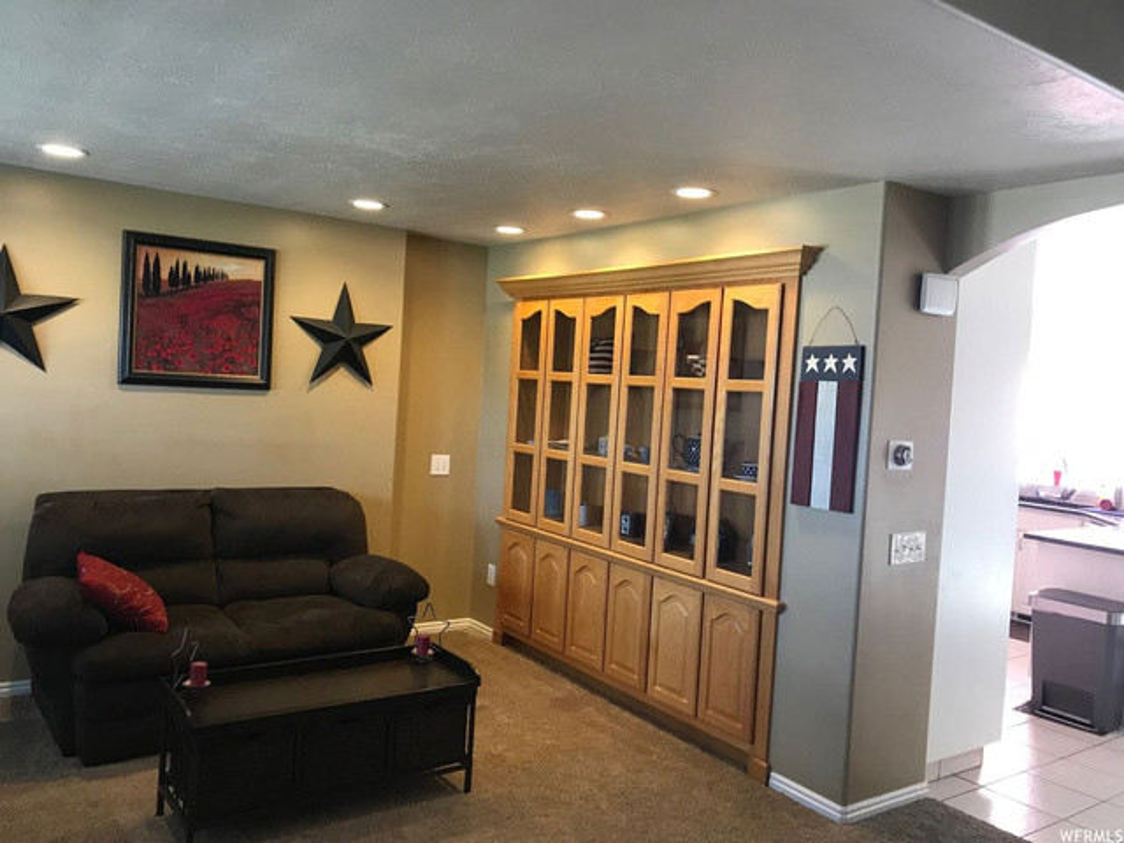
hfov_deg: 63.4
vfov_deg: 49.7
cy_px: 422
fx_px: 909
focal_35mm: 28
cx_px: 562
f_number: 1.8
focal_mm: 3.99
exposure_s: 1/26
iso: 40
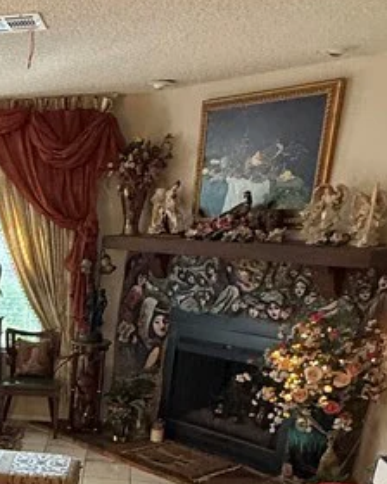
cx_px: -97
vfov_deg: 33.9
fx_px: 716
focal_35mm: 50
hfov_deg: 26.4
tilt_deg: -21.8
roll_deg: +0.8
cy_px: 491
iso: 320
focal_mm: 2.22
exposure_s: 1/60
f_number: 2.2
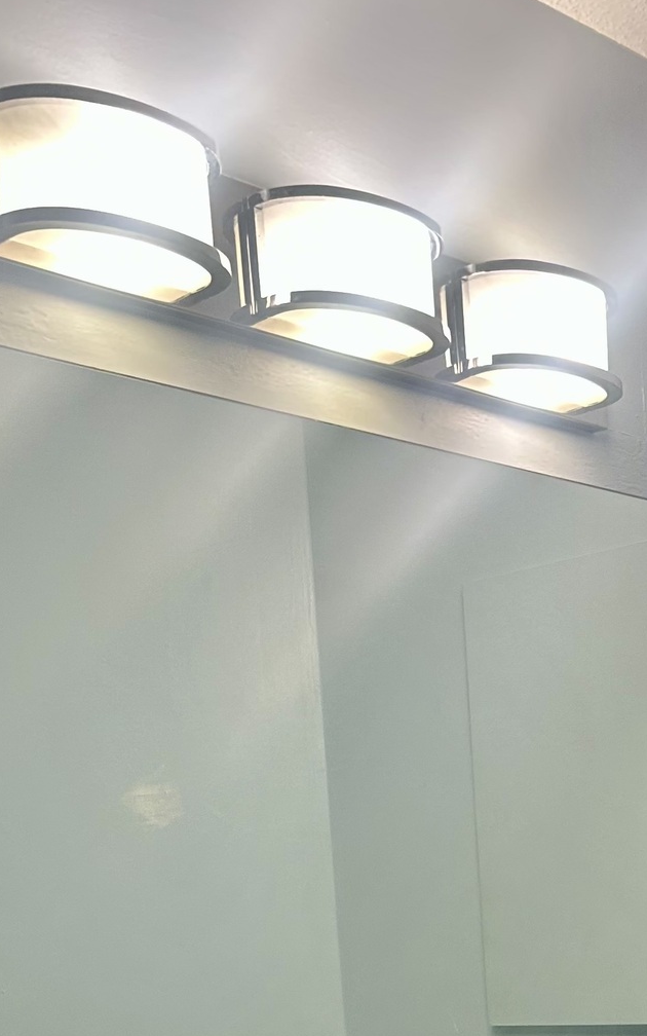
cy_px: 1146
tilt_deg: -6.4
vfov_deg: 29.3
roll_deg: +2.9
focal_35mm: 63
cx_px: 553
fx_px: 1777
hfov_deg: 20.3
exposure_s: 1/120
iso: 100
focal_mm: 5.7
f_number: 1.5
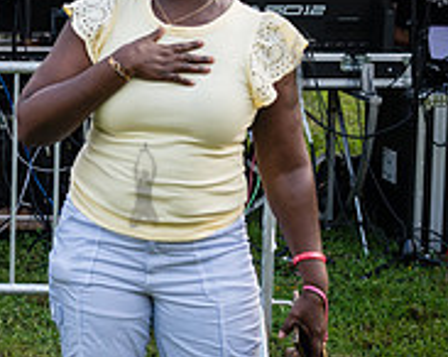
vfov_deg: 11.5
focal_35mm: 134
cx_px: -174
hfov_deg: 13.7
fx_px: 1775
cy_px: 66
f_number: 3.5
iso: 500
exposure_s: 1/400
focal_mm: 45
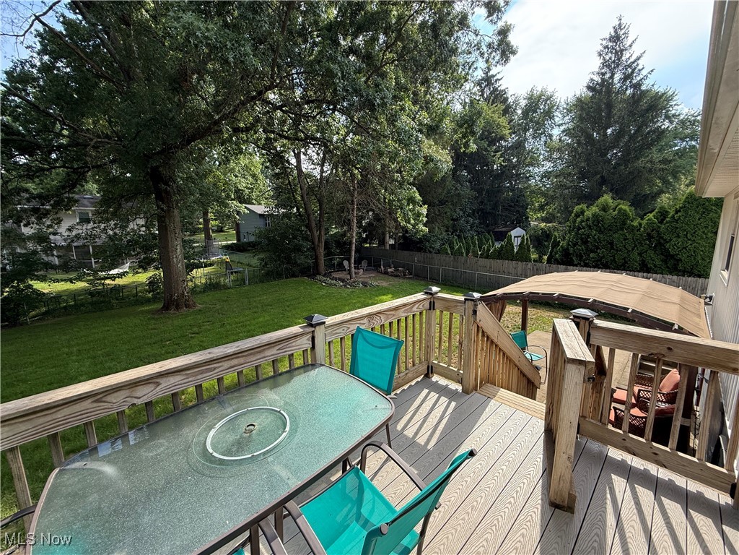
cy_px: 278
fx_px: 299
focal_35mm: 14
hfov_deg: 102.1
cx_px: 370
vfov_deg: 85.7
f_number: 2.2
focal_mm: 2.22
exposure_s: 1/411
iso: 64
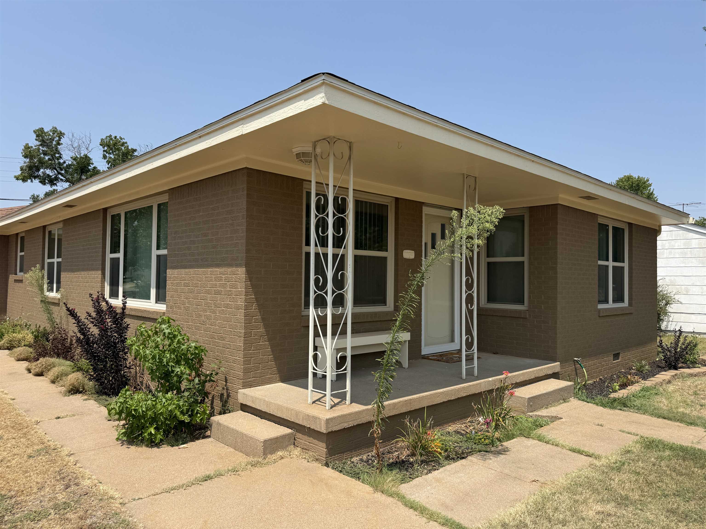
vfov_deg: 56.8
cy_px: 264
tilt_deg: +2.3
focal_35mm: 24
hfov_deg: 71.6
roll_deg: -0.5
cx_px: 353
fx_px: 489
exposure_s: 1/4167
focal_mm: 6.76
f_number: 1.78
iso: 80
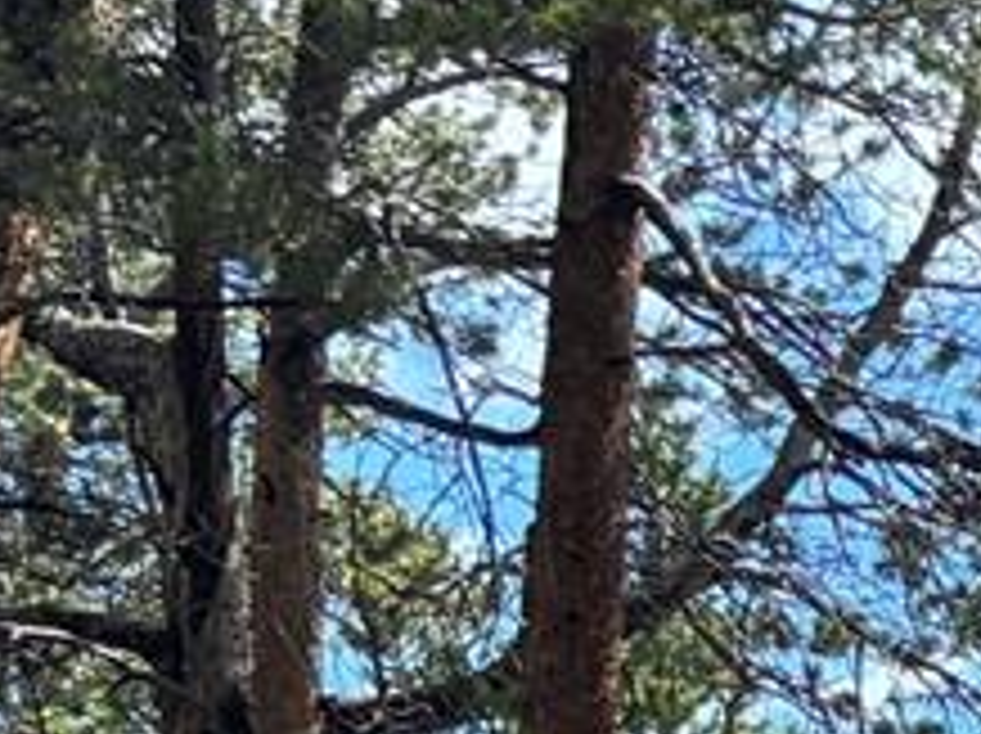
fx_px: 5407
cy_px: 2436
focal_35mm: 191
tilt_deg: -1.6
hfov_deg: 8.5
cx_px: 3006
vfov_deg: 6.8
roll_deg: +2.0
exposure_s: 1/1047
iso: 50
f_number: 1.6
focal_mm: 5.96
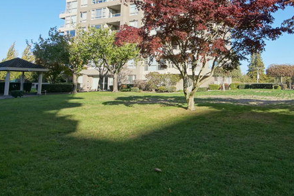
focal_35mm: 27
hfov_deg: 65.5
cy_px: 52
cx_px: 197
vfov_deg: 46.4
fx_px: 220
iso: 400
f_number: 8
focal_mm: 10
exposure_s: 1/500
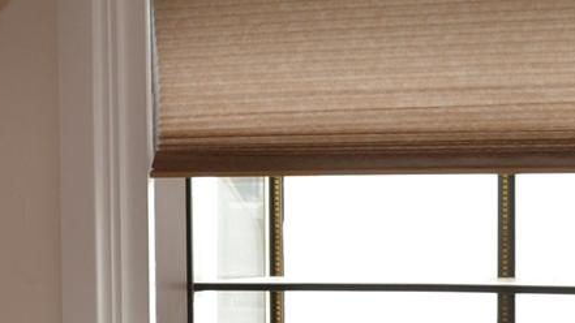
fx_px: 2226
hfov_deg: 14.7
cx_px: 313
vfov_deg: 8.2
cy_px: 441
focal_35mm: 146
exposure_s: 1/125
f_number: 4
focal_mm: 20
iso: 220
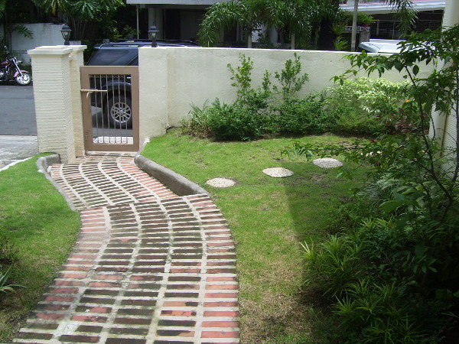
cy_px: 172
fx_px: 477
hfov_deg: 51.4
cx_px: 230
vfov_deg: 39.7
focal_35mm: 36
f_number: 4.8
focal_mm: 6
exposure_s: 1/500
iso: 80
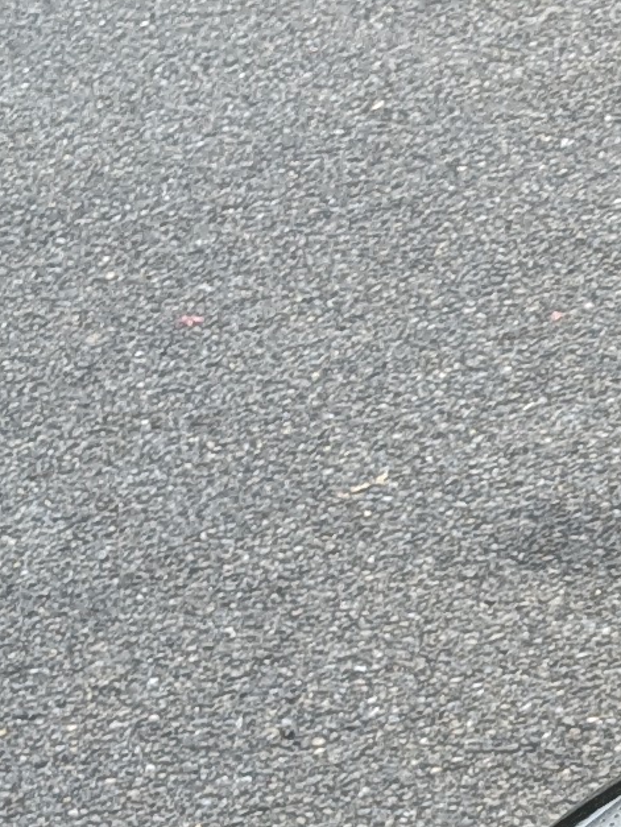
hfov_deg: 9.2
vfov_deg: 12.6
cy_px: 983
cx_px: 1147
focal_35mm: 153
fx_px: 3656
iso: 27
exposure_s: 1/564
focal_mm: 4.53
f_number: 1.7
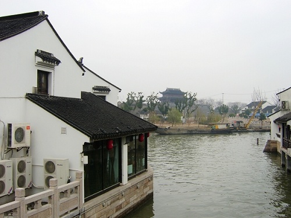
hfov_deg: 58.4
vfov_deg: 45.4
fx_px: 261
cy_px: 109
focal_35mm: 31
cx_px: 146
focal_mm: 8.13
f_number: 5.6
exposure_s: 1/84
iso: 50
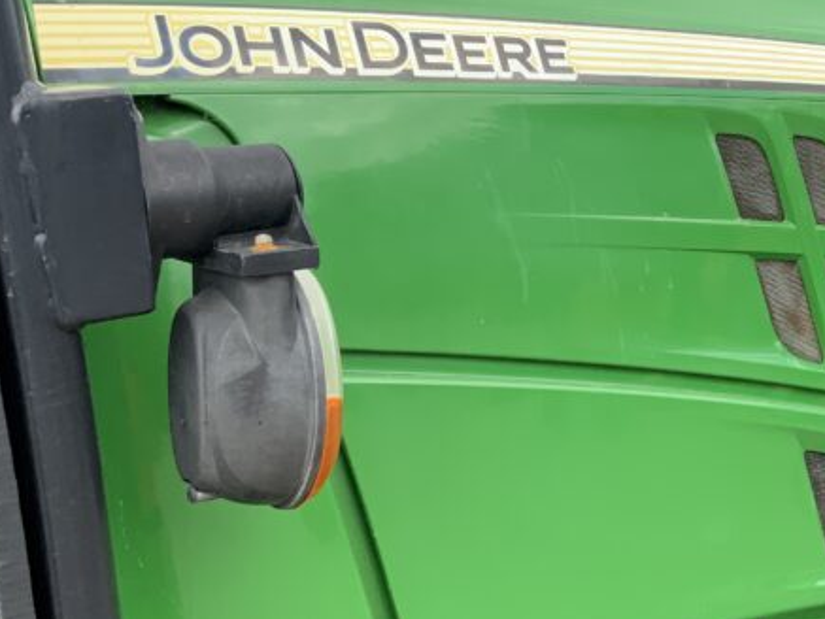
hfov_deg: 27.1
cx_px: 802
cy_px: 313
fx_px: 1621
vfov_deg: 21.6
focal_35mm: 68
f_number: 1.8
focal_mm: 3
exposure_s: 1/422
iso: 16
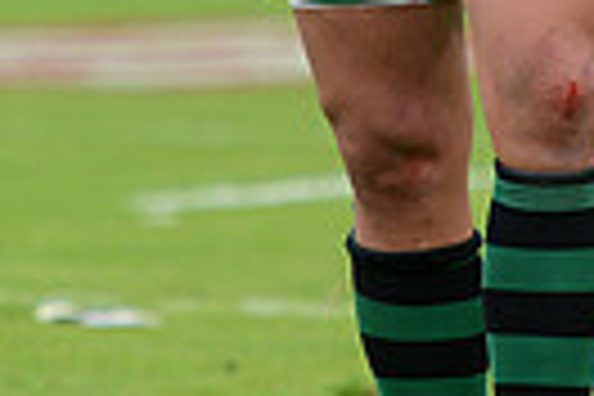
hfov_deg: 2.1
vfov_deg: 1.4
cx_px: 225
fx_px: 16004
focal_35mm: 970
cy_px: -439
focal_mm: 220
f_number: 4
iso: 640
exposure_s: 1/500
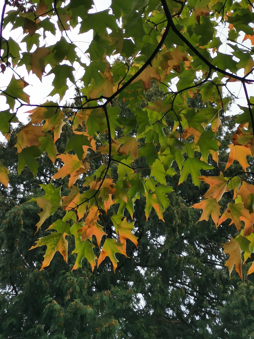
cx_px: 127
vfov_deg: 28.2
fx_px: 675
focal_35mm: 69
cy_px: 170
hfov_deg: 21.3
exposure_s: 1/593
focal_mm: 5.58
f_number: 1.8
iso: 50
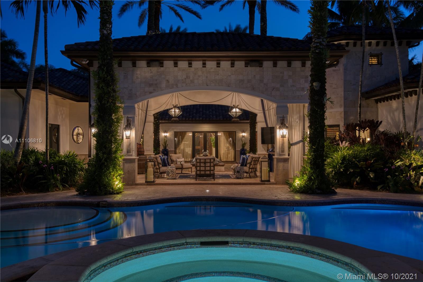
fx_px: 411
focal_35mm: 35
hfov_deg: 54.4
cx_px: 212
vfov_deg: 37.9
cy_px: 141
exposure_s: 4
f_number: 11
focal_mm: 35
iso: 100
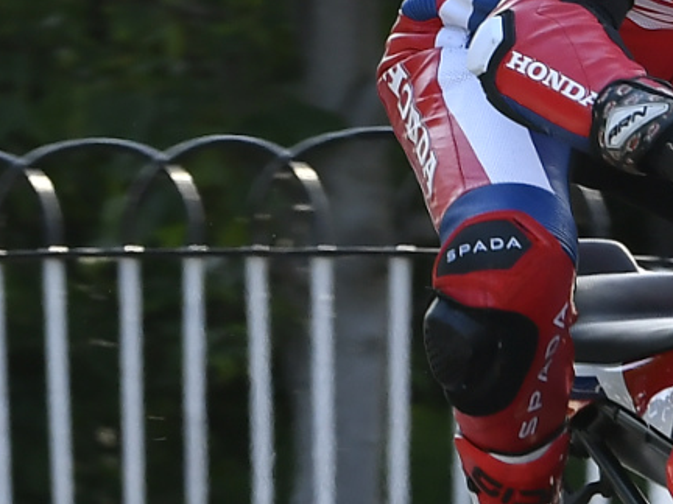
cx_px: 737
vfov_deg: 1.9
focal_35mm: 802
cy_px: 471
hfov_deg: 2.5
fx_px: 15592
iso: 320
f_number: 5.6
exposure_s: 1/500
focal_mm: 120
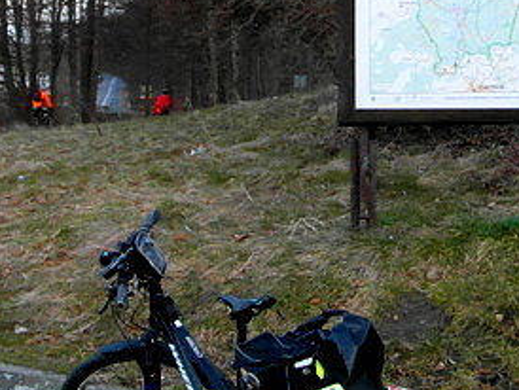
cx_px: 256
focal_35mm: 70
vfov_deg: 21.0
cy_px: 133
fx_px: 1050
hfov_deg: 27.8
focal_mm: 4
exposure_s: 1/30
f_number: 3.2
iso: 400
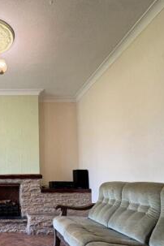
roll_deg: +0.2
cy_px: 163
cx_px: 8
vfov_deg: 63.9
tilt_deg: +5.9
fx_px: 191
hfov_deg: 41.6
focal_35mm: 28
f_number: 2.2
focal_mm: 2.22
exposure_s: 1/50
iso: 125
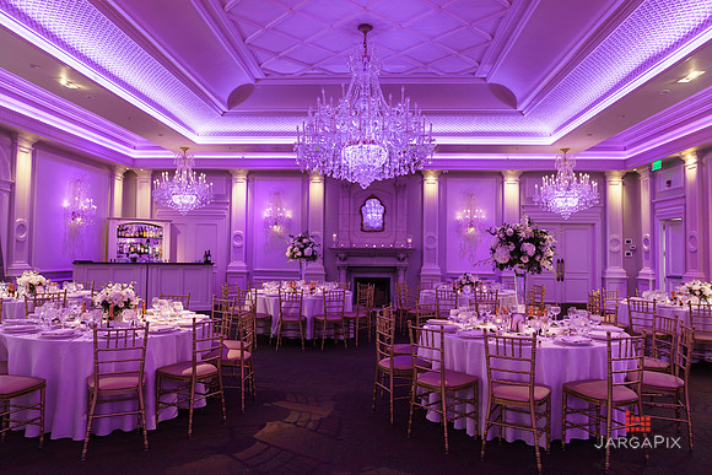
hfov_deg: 73.7
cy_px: 238
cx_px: 356
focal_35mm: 24
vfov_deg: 53.2
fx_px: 475
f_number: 2.8
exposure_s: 1/80
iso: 640
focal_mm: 24
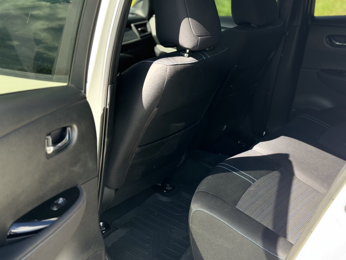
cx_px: 182
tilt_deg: -20.1
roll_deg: +1.6
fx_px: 510
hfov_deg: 37.5
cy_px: 124
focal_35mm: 51
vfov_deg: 28.6
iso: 64
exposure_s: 1/412
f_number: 1.78
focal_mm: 6.76
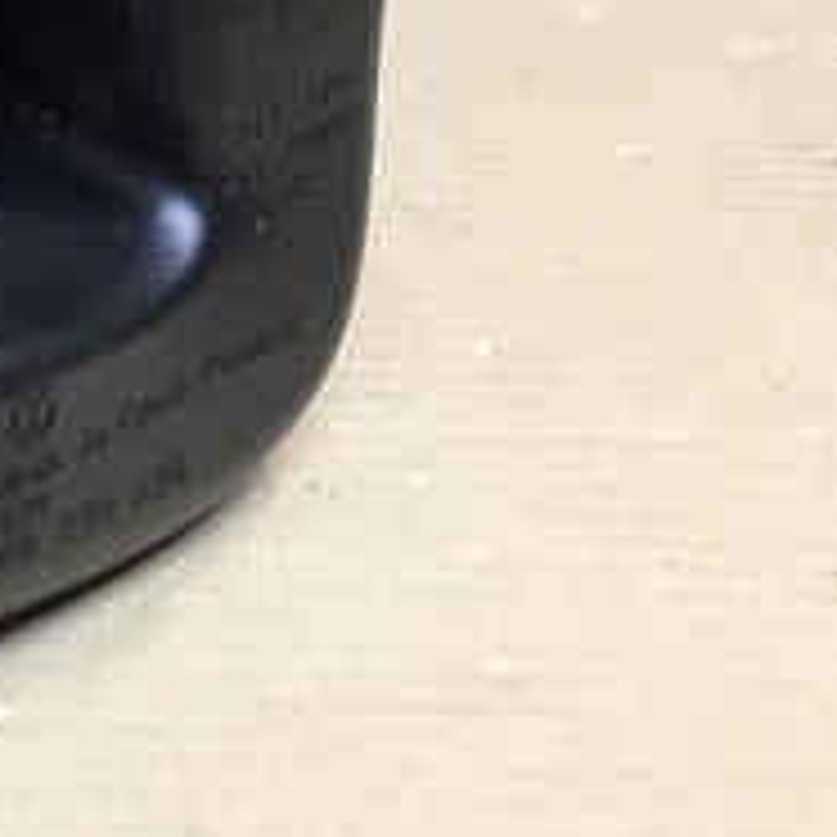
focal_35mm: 88
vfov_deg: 19.2
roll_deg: -2.2
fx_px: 2407
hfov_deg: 17.6
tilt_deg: -27.7
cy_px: -4
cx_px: -428
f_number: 2.2
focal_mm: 4.15
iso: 100
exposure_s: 1/33
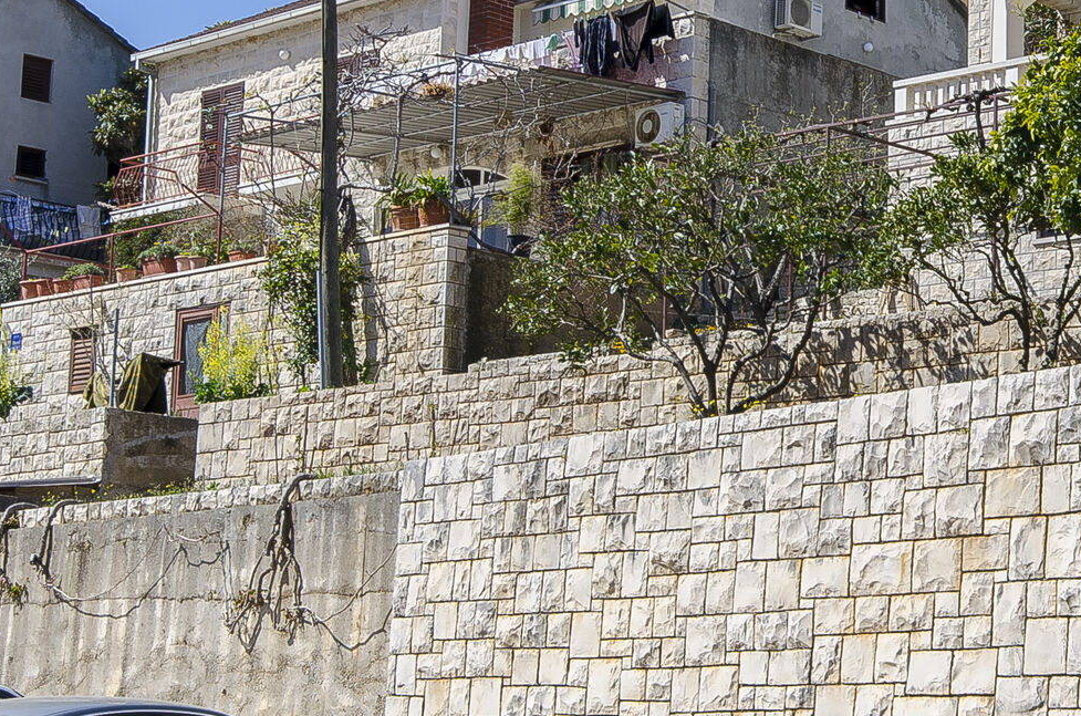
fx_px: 2577
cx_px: 924
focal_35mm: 86
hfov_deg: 23.2
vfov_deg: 15.8
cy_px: 352
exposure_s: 1/320
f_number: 8
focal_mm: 20
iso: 100
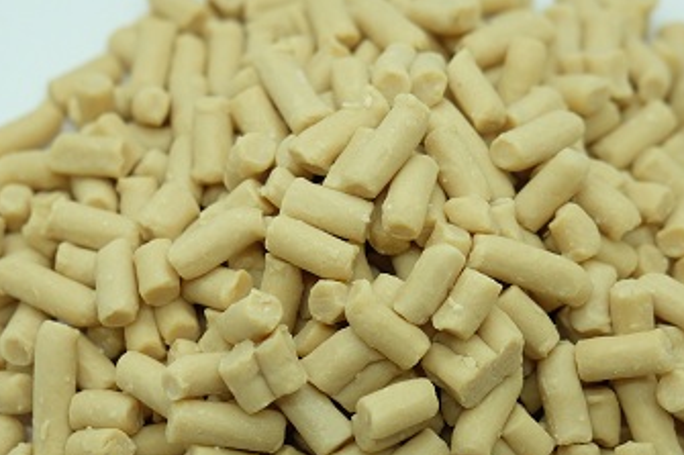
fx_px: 1804
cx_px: 370
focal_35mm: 95
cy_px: 306
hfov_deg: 21.5
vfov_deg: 14.4
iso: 200
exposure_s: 1/140
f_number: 4
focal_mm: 35
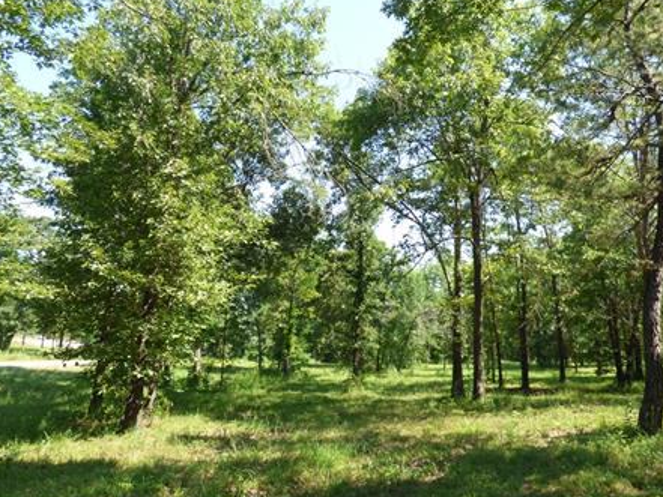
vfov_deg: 48.2
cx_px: 355
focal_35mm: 29
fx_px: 556
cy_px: 224
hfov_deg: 61.6
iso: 100
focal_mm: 3.58
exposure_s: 1/400
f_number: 2.8
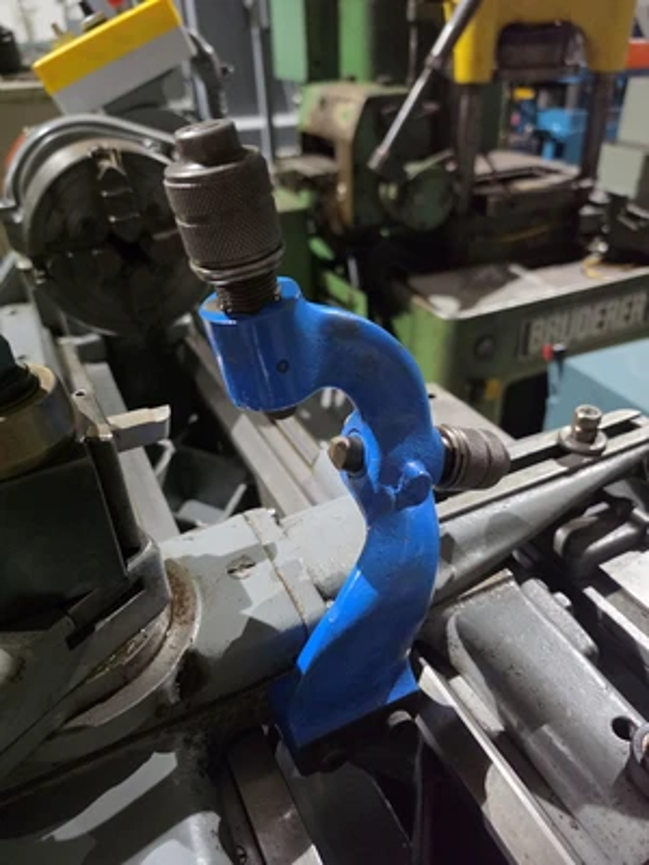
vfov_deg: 73.9
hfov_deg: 58.9
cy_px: 432
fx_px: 575
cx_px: 324
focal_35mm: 23
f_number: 1.4
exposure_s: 1/120
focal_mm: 6.5
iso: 1600
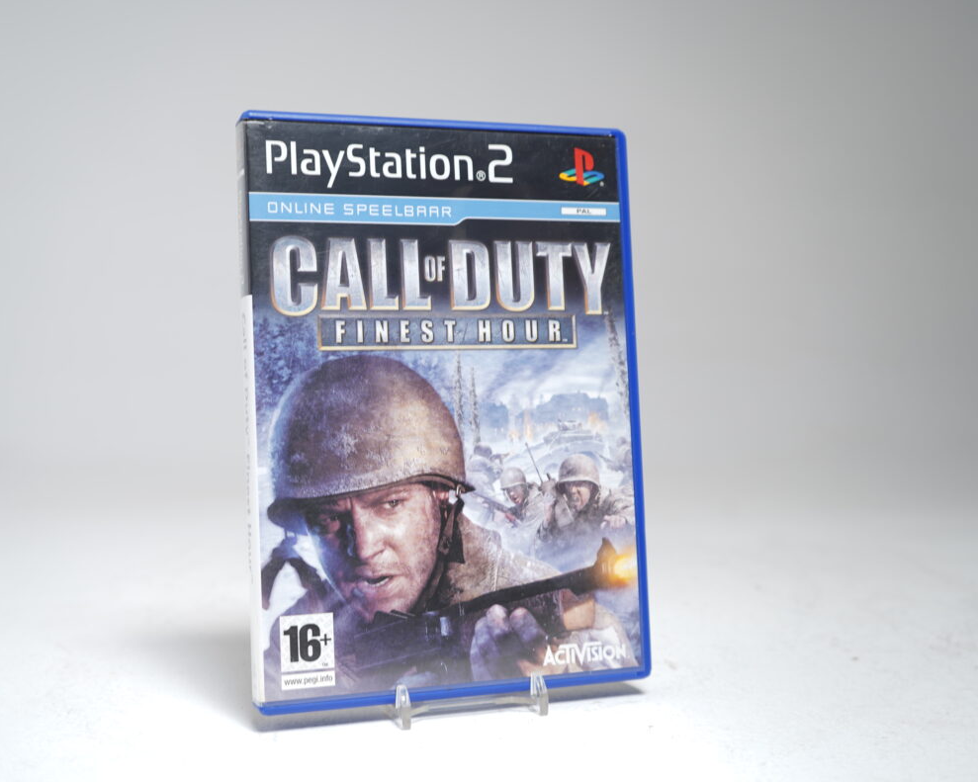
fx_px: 1187
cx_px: 433
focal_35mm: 41
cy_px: 394
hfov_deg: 44.7
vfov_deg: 36.5
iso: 64
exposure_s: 1/3
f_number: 5
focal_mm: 36
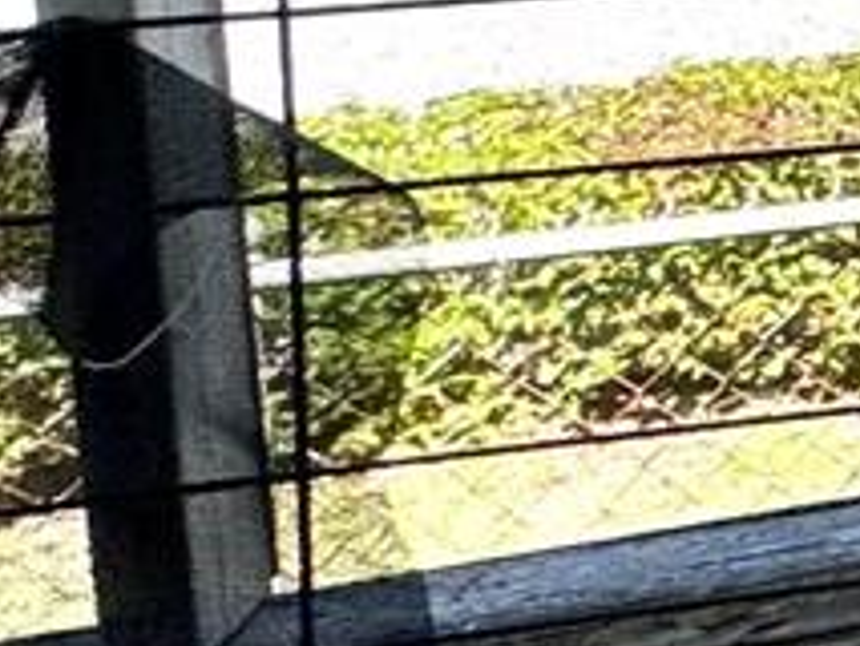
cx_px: 2968
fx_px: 2610
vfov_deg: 12.9
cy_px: -497
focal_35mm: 105
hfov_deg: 9.7
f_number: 2.2
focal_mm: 2.22
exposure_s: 1/980
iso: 50
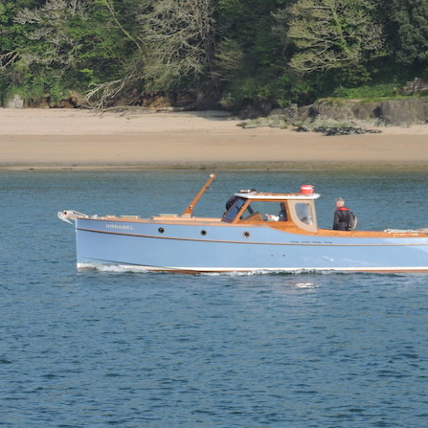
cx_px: 230
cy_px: 214
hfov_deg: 6.6
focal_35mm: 267
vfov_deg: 6.6
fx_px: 3735
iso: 100
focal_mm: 40.1
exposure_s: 1/400
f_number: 4.6
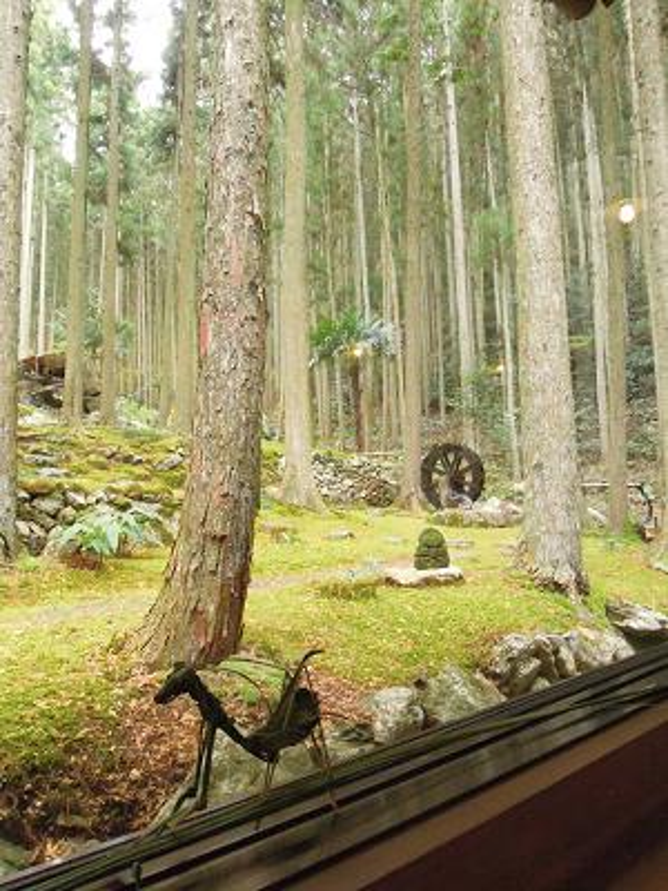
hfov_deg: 56.8
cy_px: 446
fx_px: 618
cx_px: 334
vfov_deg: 71.6
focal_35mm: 24
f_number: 8
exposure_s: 1/15
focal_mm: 4.3
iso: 1600
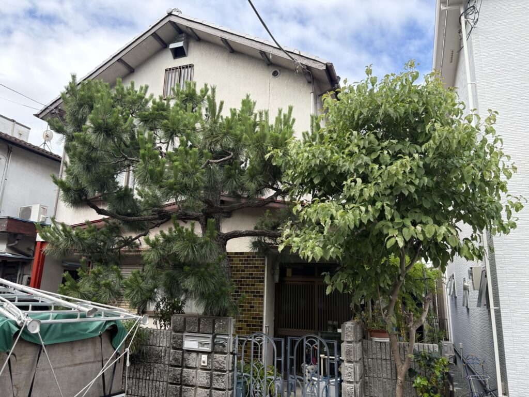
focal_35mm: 26
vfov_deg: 53.1
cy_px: 198
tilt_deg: +13.7
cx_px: 264
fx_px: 397
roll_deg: -1.5
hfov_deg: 67.3
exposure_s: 1/1135
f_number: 1.6
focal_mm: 5.96
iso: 64
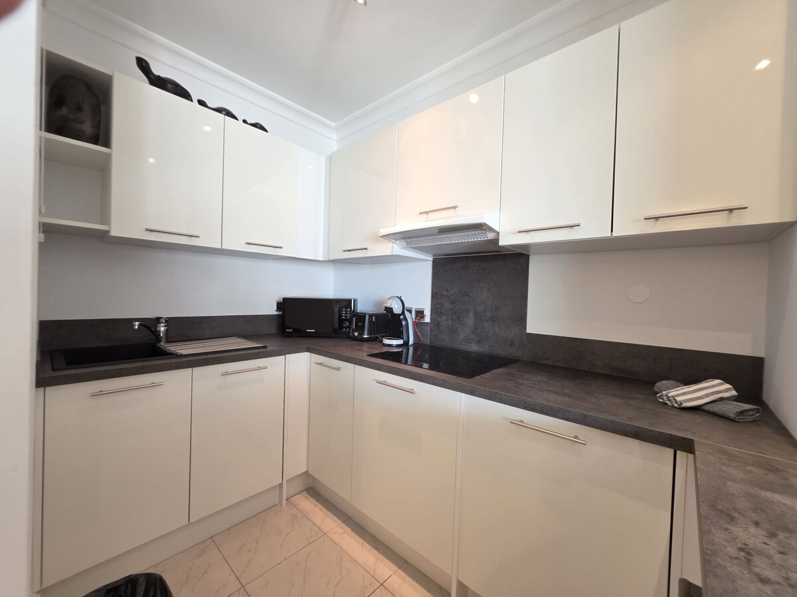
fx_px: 299
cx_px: 398
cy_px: 298
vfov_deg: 89.9
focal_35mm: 13
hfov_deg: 106.2
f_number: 1.9
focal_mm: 2.2
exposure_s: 1/50
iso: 200
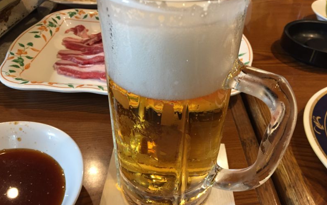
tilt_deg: -42.1
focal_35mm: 31
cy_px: 112
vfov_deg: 40.6
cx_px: 162
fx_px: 276
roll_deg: -2.9
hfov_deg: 61.2
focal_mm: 4.15
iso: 100
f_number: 2.2
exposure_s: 1/30
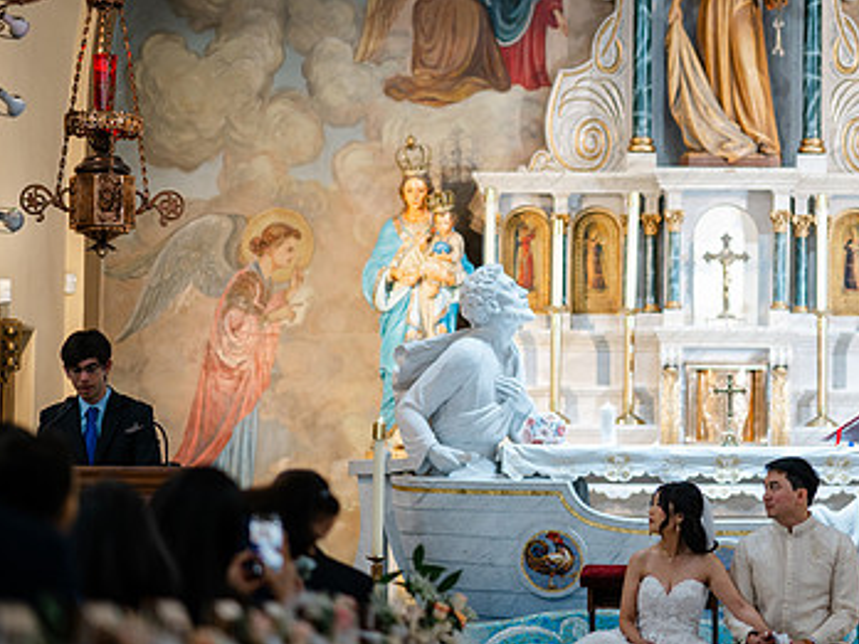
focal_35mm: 174
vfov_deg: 8.5
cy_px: 278
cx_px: 654
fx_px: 4318
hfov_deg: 11.3
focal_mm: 105
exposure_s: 1/100
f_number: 1.4
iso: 400
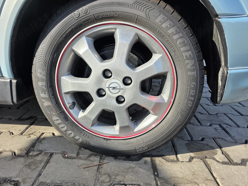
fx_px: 165
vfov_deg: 58.9
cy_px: 93
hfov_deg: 73.9
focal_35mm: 23
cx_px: 124
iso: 80
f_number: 1.7
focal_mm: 6.3
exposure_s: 1/1844
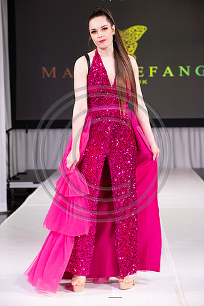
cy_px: 153
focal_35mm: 100
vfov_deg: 20.4
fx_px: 852
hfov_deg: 13.7
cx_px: 102
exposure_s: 1/400
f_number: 5.6
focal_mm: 100
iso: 2000
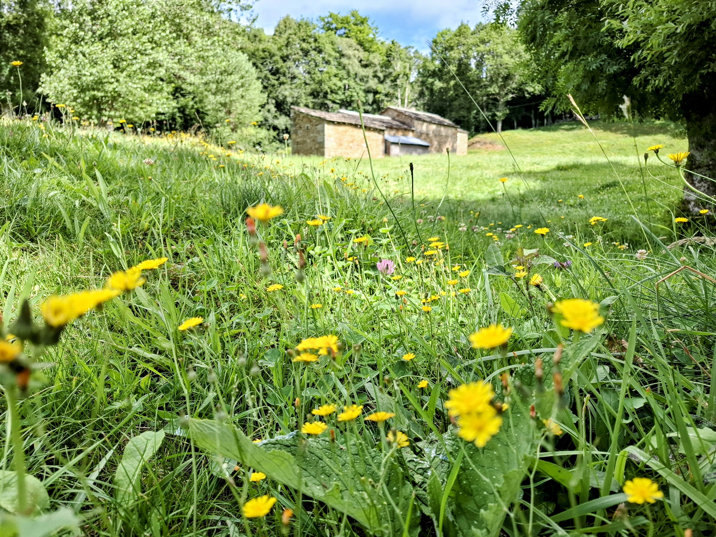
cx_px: 358
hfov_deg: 73.9
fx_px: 476
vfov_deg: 58.9
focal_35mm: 23
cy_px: 268
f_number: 1.8
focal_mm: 5.54
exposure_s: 1/555
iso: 50
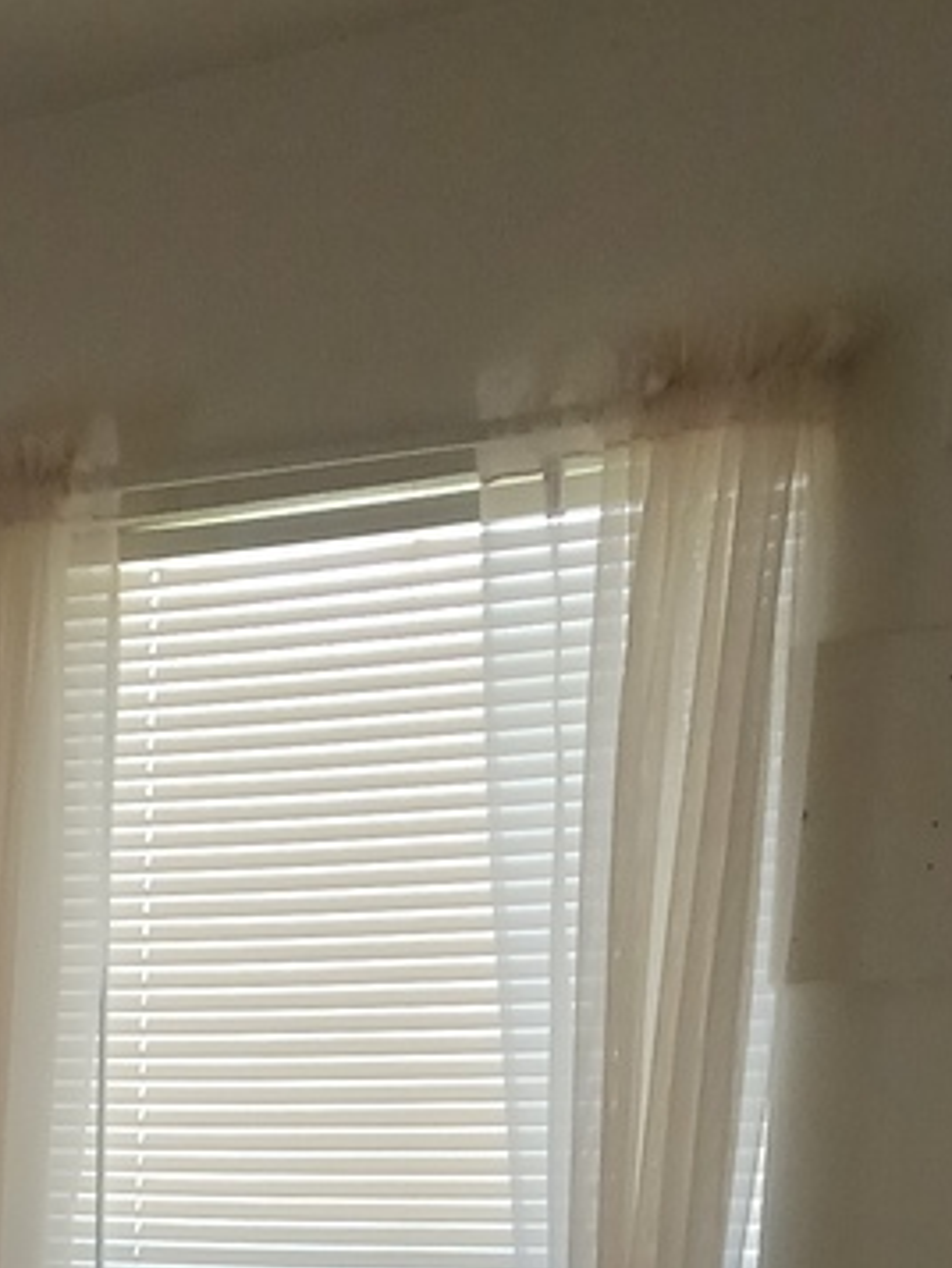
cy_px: 2294
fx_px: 3995
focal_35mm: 109
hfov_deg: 13.1
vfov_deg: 15.5
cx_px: -291
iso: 200
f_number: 1.8
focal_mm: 4
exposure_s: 1/50
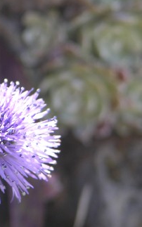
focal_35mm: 681
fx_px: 4215
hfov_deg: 1.9
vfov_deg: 3.1
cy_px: 99
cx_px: 97
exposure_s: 1/100
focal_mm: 67.7
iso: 50
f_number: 4.2
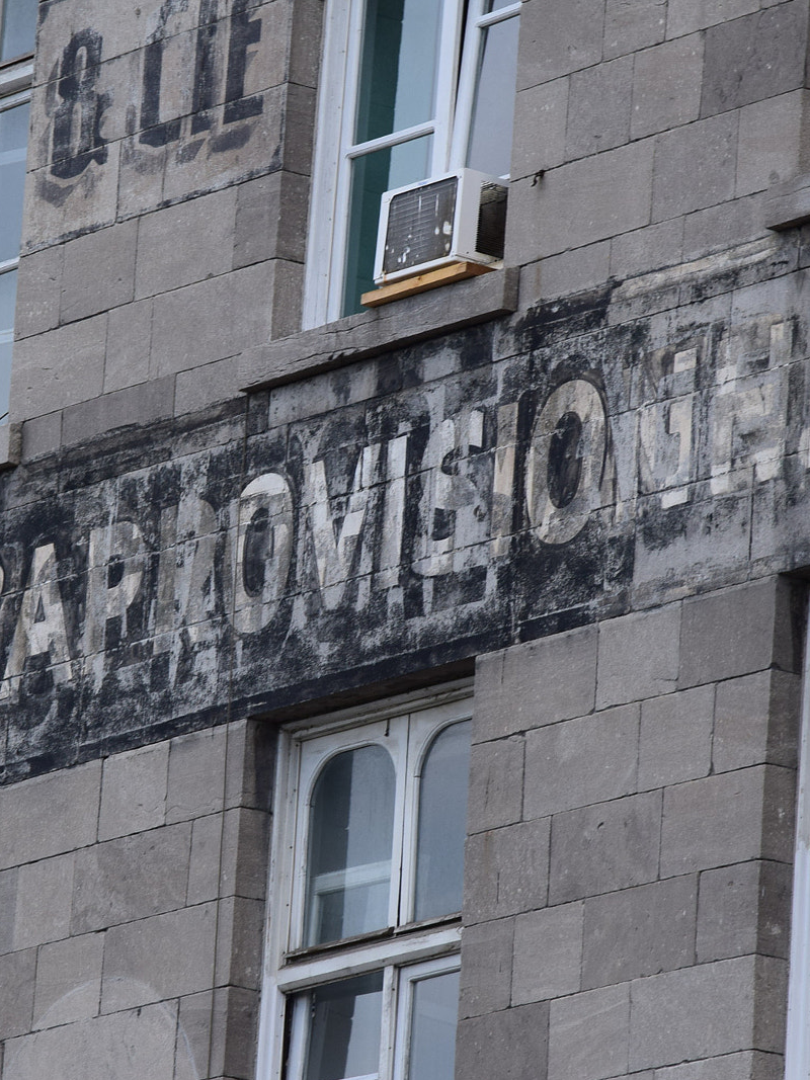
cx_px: 140
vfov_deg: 4.6
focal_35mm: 433
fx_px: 13512
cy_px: 541
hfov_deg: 3.4
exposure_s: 1/250
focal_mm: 200
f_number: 10
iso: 400
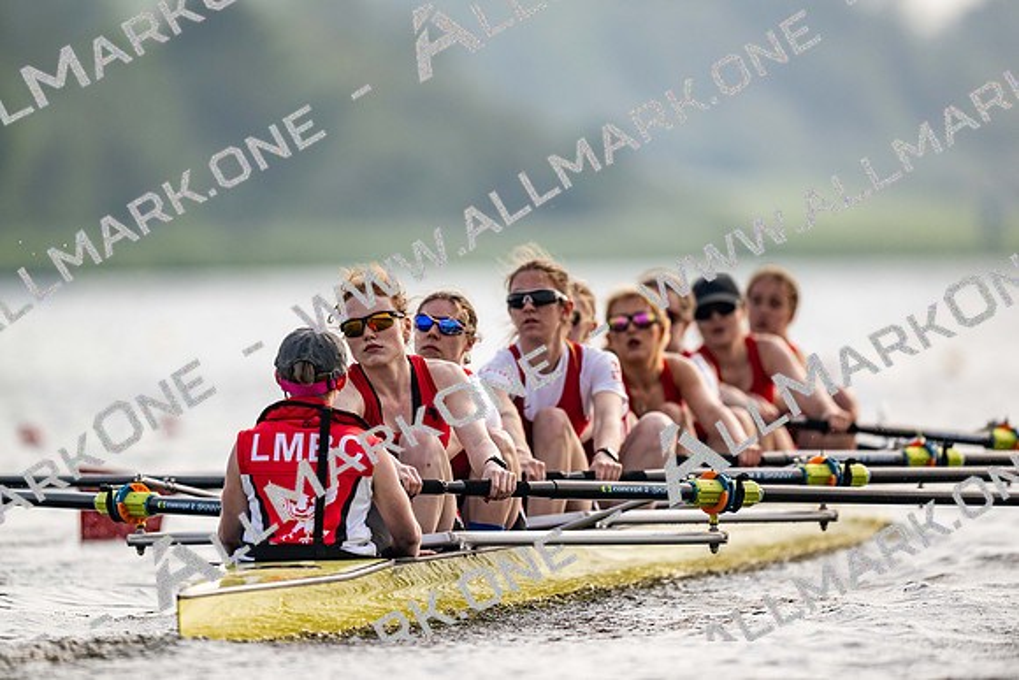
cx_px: 510
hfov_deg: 3.4
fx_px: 16987
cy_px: 340
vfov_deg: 2.3
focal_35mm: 600
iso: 320
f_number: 4
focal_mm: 600
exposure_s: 1/2500
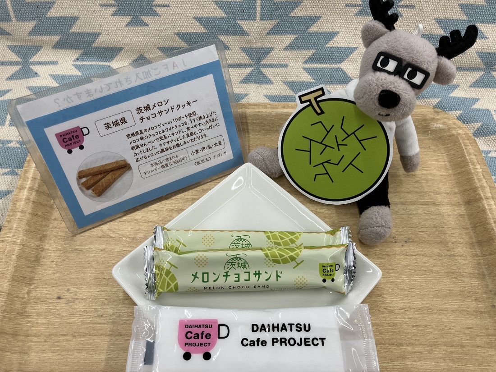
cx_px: 248
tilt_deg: -54.5
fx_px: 401
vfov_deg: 49.7
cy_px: 186
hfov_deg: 63.4
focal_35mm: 28
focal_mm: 3.99
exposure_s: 1/100
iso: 32
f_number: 1.8
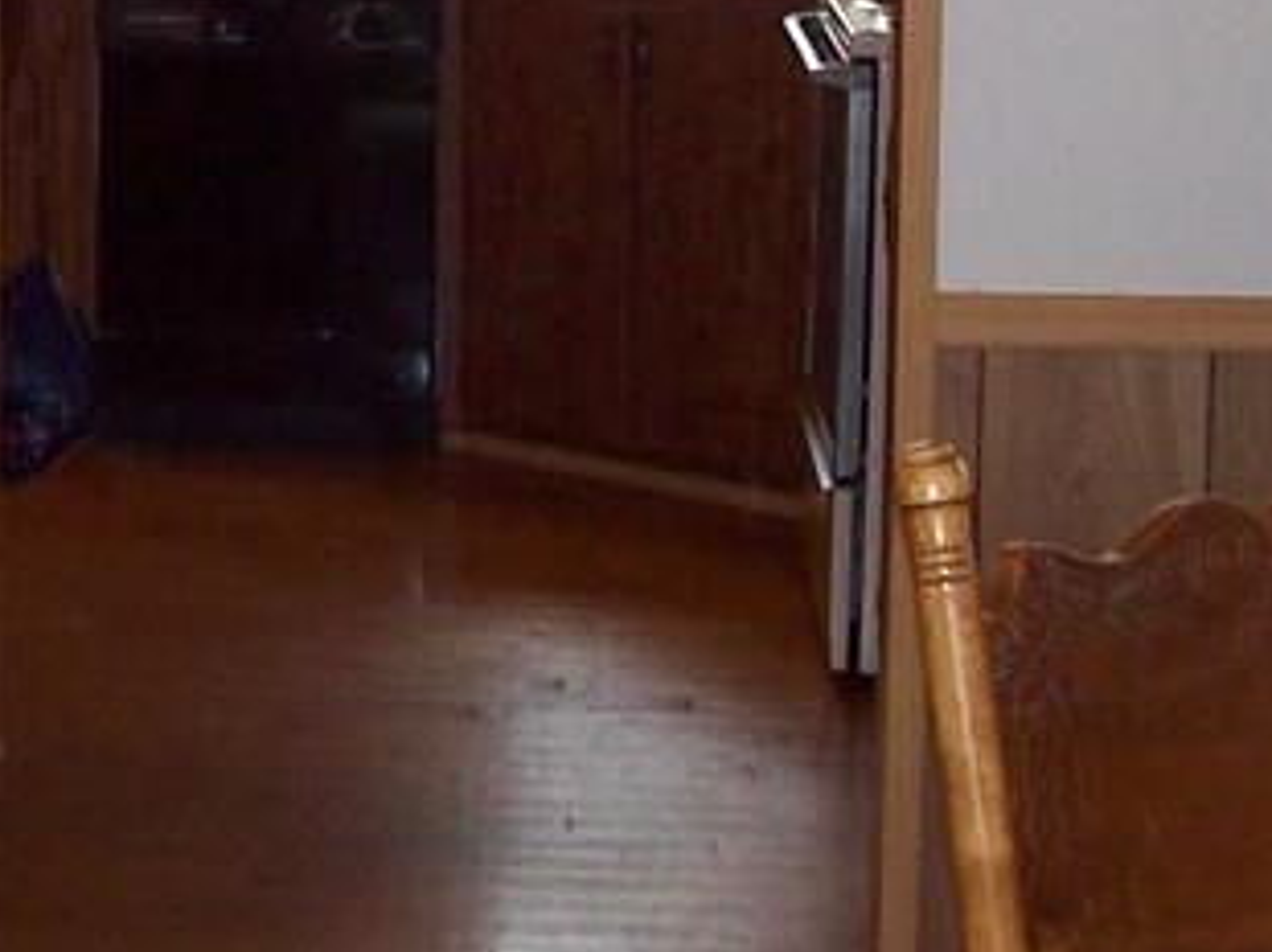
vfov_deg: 12.2
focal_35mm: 119
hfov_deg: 16.1
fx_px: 4369
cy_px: -152
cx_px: -135
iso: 200
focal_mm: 6
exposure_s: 1/64
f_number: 2.7
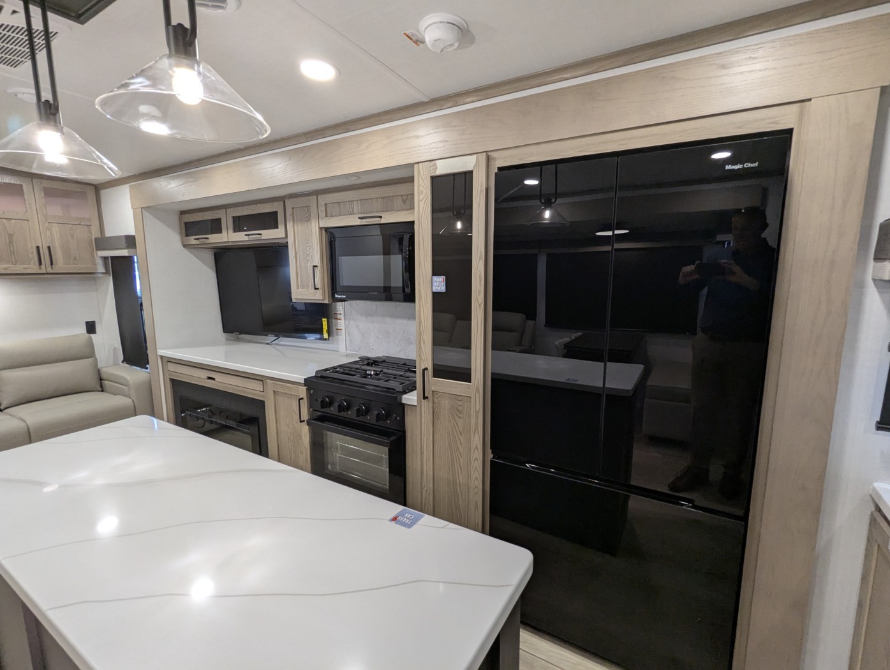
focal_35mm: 16
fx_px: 412
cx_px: 445
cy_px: 335
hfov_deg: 94.4
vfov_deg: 78.2
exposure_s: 1/51.4
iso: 173
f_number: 2.2
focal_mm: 2.35
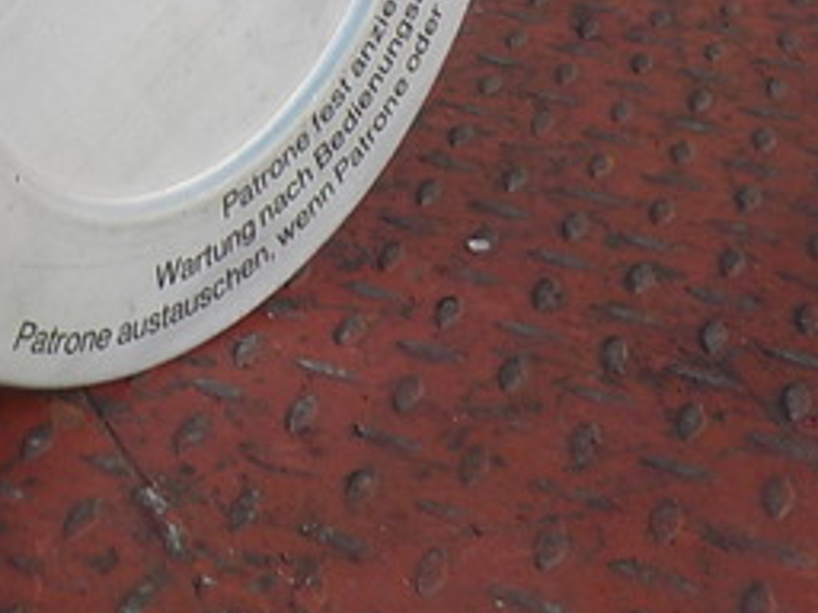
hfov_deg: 23.9
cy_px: -140
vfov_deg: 18.5
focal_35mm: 75
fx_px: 1772
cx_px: -141
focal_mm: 4.1
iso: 125
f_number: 3.3
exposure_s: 1/60
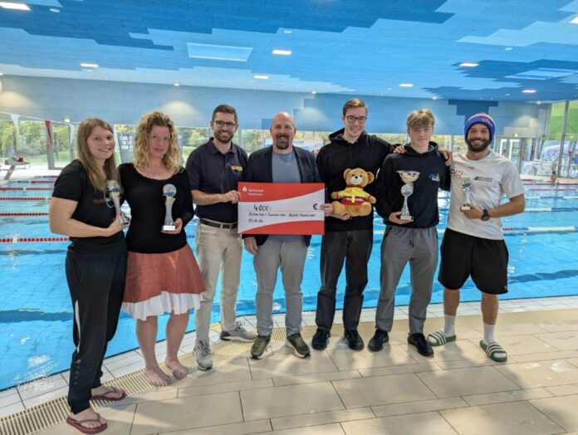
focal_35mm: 24
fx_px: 401
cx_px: 289
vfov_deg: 56.9
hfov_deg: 71.5
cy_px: 218
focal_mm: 6.81
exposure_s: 1/48.9
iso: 131
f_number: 1.85
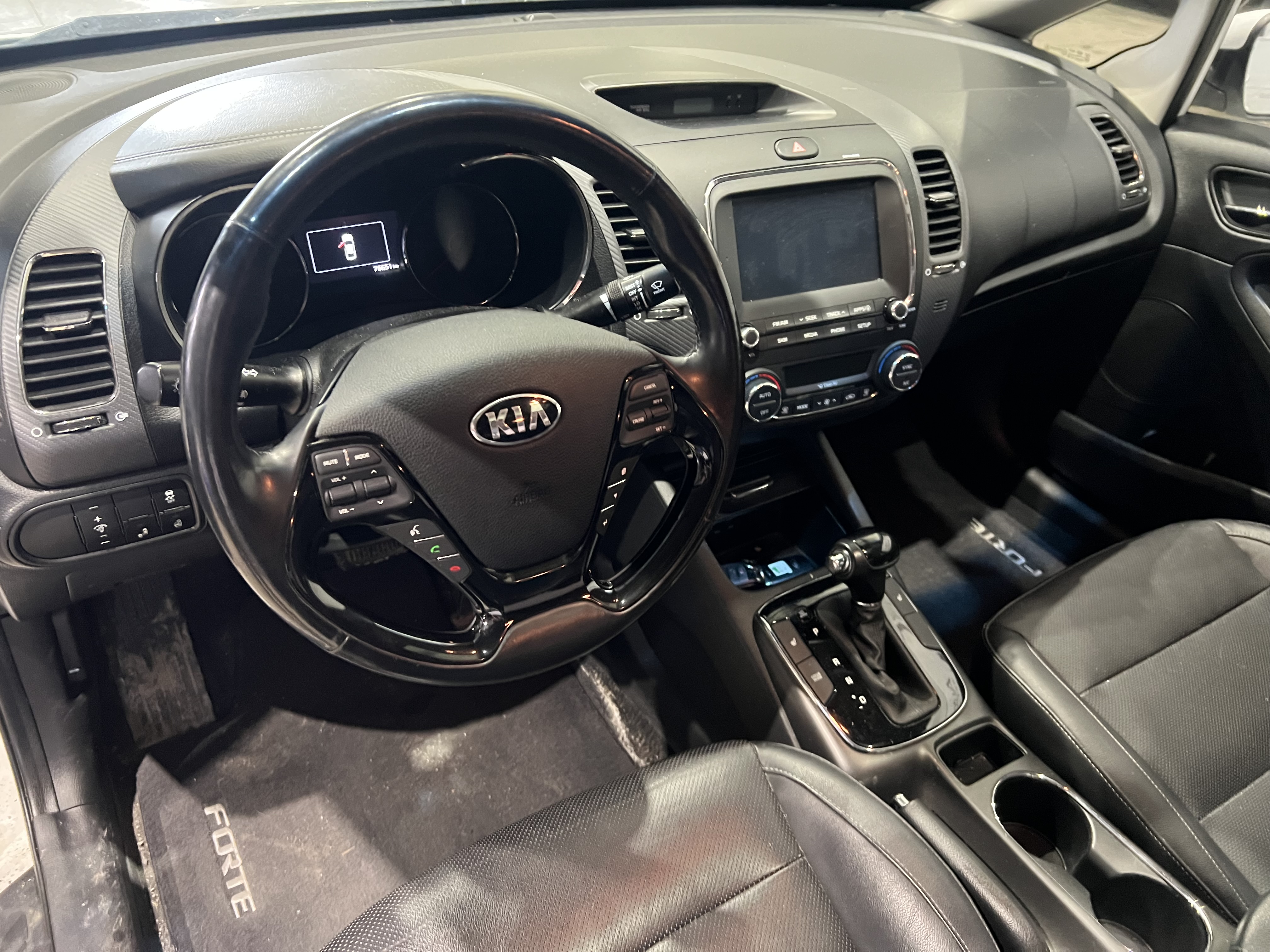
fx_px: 954
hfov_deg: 67.3
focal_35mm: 26
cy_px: 476
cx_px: 635
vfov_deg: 53.1
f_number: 1.5
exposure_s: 1/40
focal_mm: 5.7
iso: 640
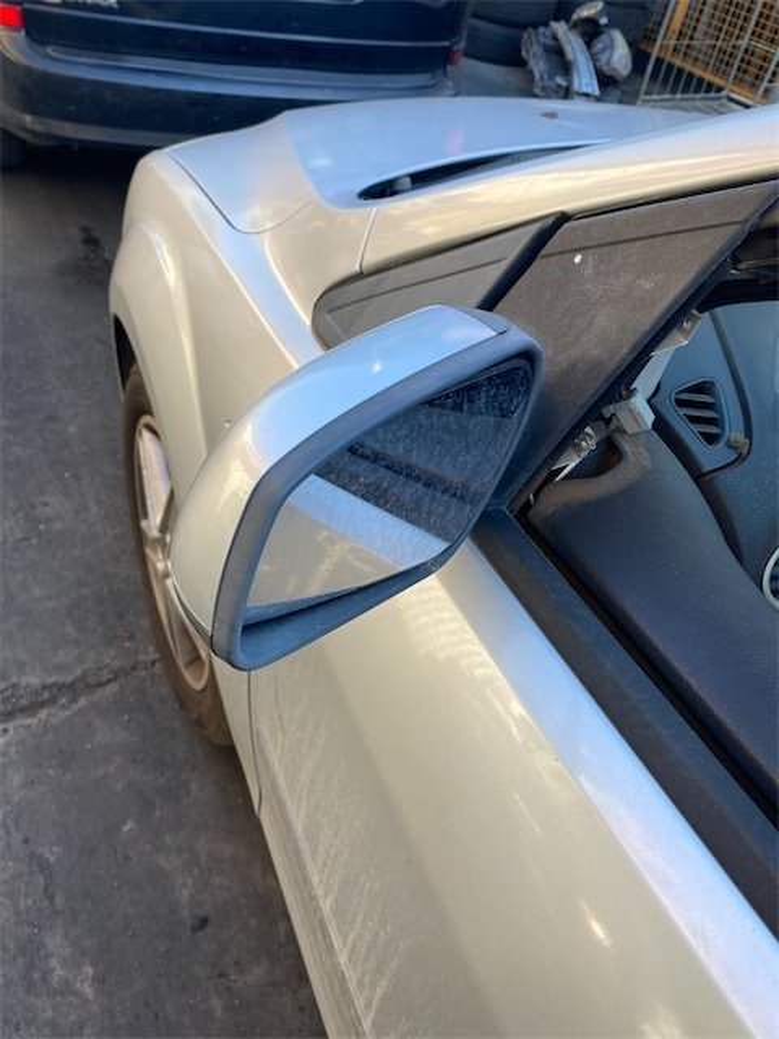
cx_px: 390
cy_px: 520
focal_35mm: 26
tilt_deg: -41.1
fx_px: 780
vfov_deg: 67.3
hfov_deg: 53.1
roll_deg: -13.8
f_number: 1.8
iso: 32
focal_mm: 4.25
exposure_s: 1/187
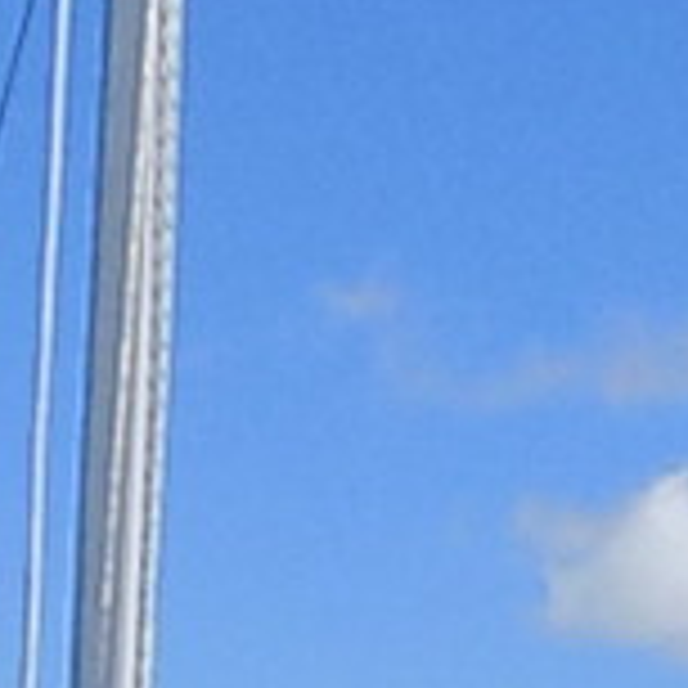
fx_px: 4767
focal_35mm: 212
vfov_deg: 7.1
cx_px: -657
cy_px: 2311
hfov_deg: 7.9
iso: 80
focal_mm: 4
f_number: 3.1
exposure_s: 1/1250
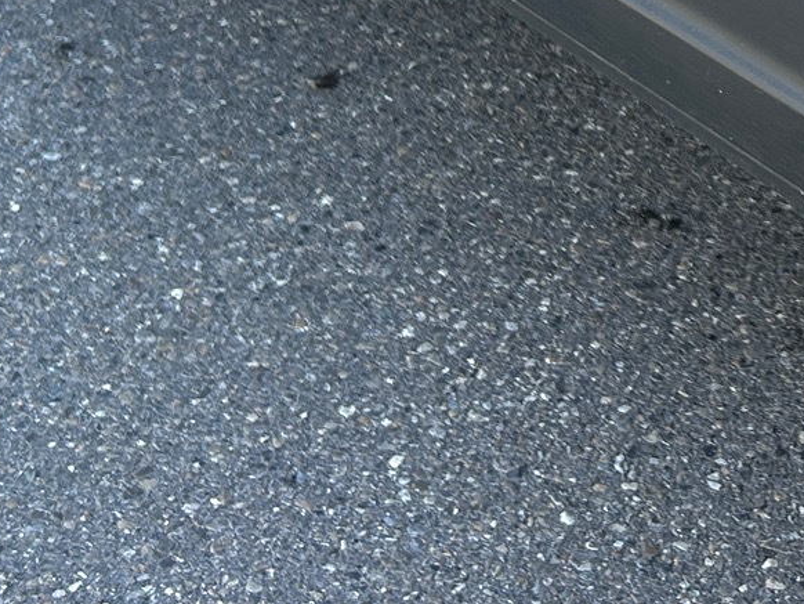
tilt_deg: -28.7
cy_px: -296
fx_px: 2091
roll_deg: -4.9
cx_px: 952
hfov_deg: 20.4
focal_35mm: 90
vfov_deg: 15.2
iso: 50
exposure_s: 1/441
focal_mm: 5.7
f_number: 1.5
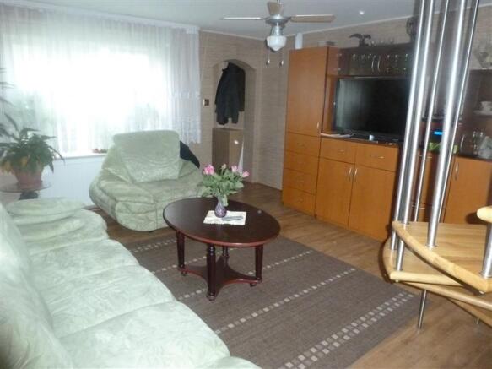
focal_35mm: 24
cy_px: 184
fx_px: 341
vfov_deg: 56.8
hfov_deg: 71.6
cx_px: 246
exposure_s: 1/60
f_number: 3.3
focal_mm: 4.3
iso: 800
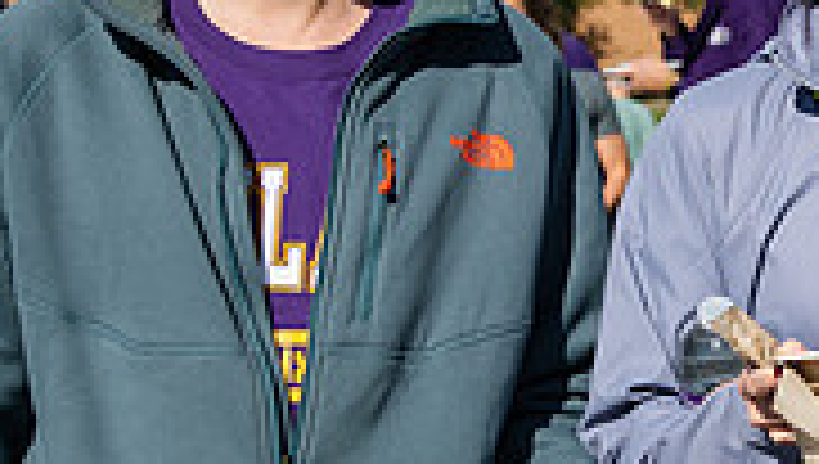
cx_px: 819
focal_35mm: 150
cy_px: 164
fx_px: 3262
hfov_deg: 14.1
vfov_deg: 8.1
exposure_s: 1/640
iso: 80
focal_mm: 45
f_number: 5
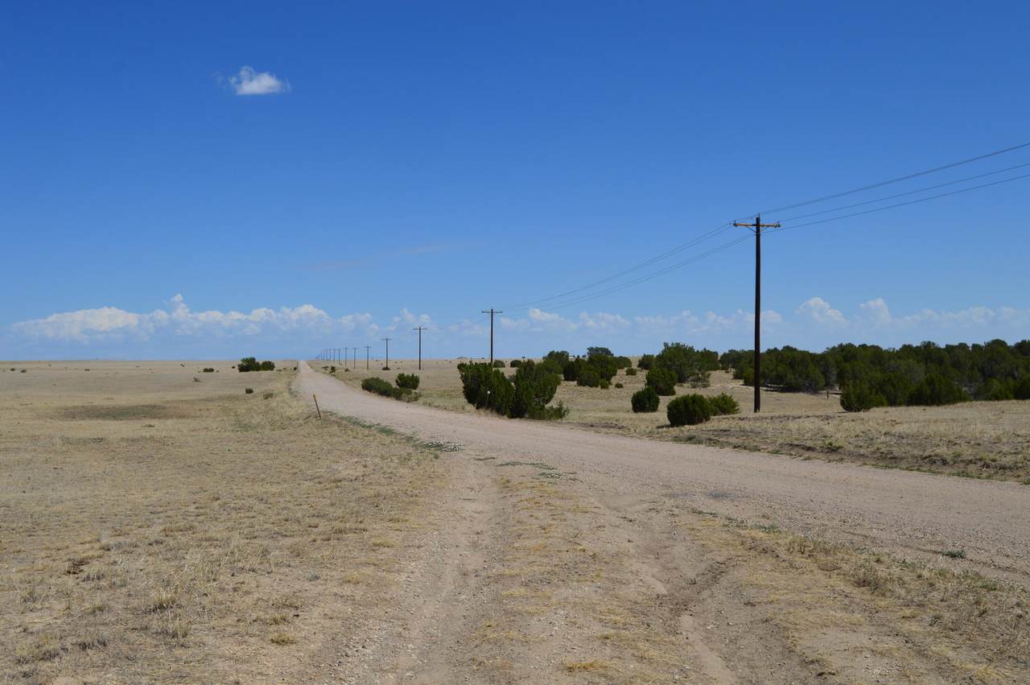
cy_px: 342
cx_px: 515
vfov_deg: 38.3
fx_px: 986
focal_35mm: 34
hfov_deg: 55.1
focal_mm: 23
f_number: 11
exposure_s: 1/500
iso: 200
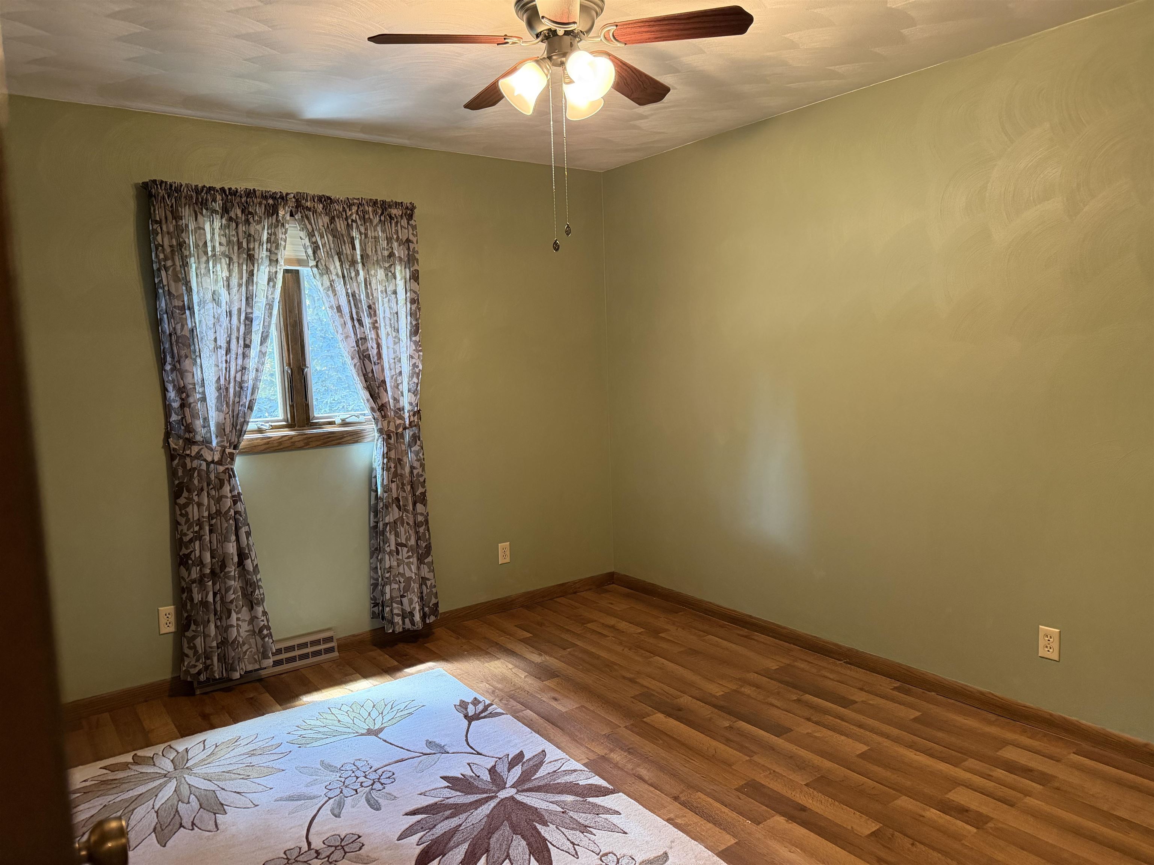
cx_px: 577
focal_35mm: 24
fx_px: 800
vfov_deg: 56.8
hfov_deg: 71.6
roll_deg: +2.1
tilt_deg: -6.6
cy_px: 432
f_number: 1.78
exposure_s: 1/60
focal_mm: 6.76
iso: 500
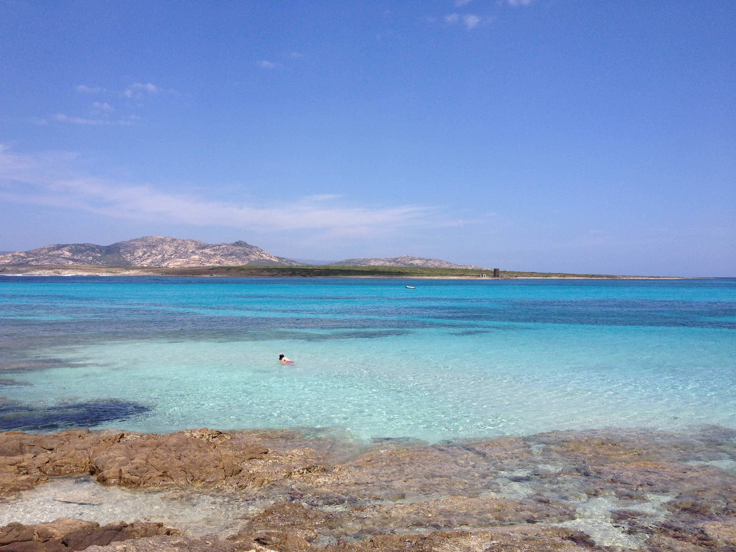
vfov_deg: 40.7
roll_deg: +0.0
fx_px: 744
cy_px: 276
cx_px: 368
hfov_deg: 52.6
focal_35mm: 35
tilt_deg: -1.5
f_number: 2.4
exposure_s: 1/2404
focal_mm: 4.28
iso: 50
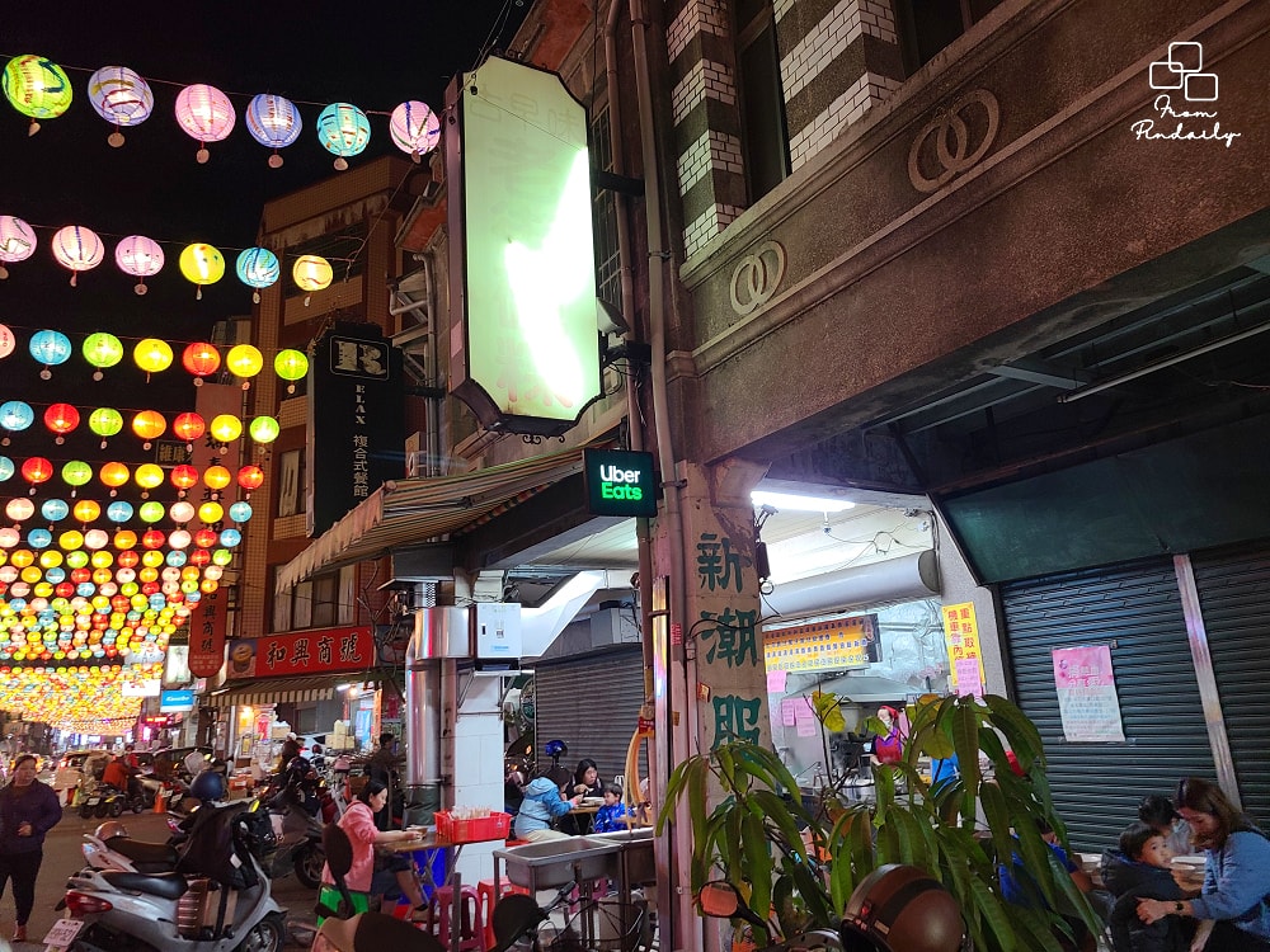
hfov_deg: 67.3
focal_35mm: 26
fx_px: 954
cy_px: 476
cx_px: 635
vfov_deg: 53.1
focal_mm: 5.4
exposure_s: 1/39
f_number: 1.8
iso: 200
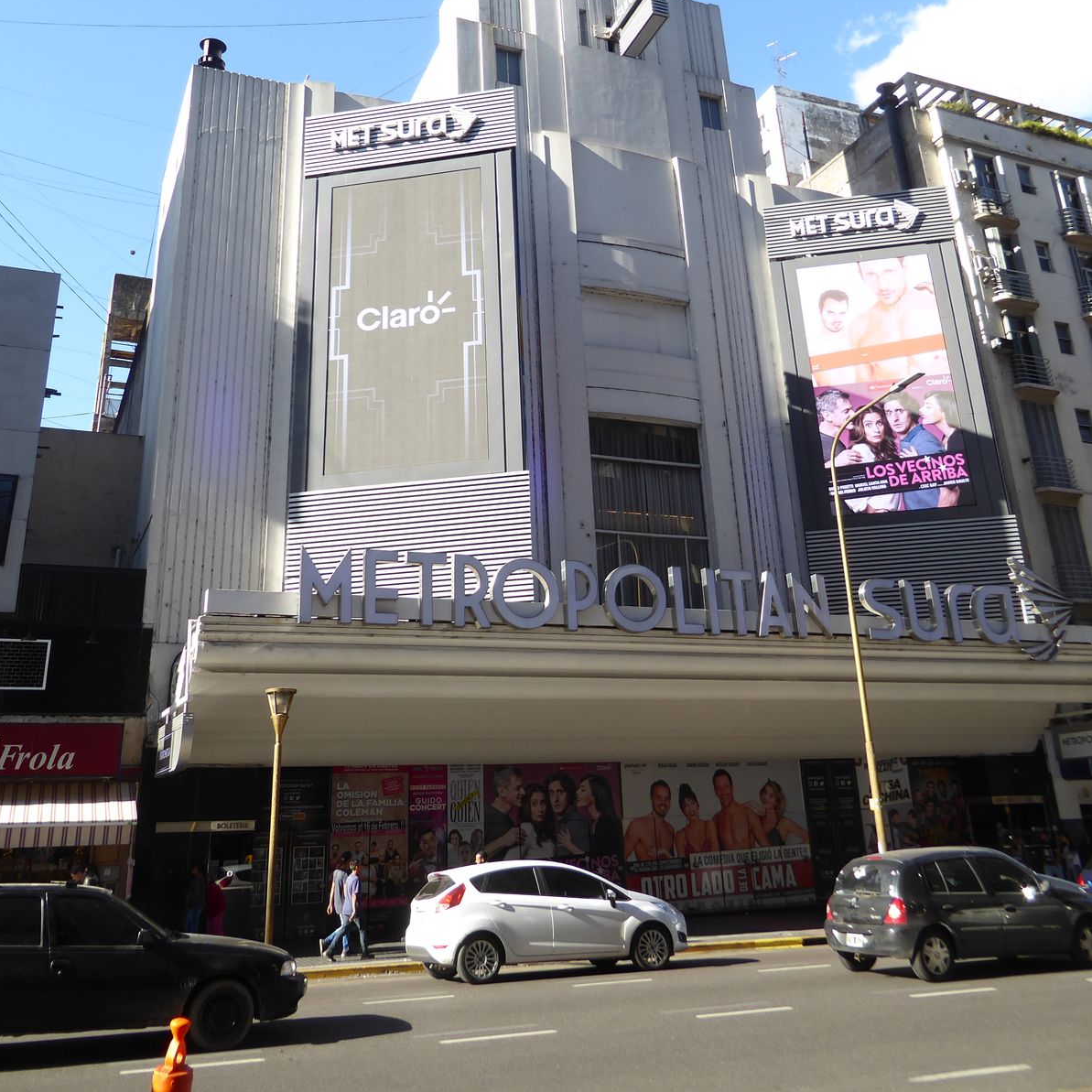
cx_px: 546
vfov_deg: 50.4
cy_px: 383
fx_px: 1142
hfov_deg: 51.1
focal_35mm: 32
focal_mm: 4.7
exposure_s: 1/250
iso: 80
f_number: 3.4
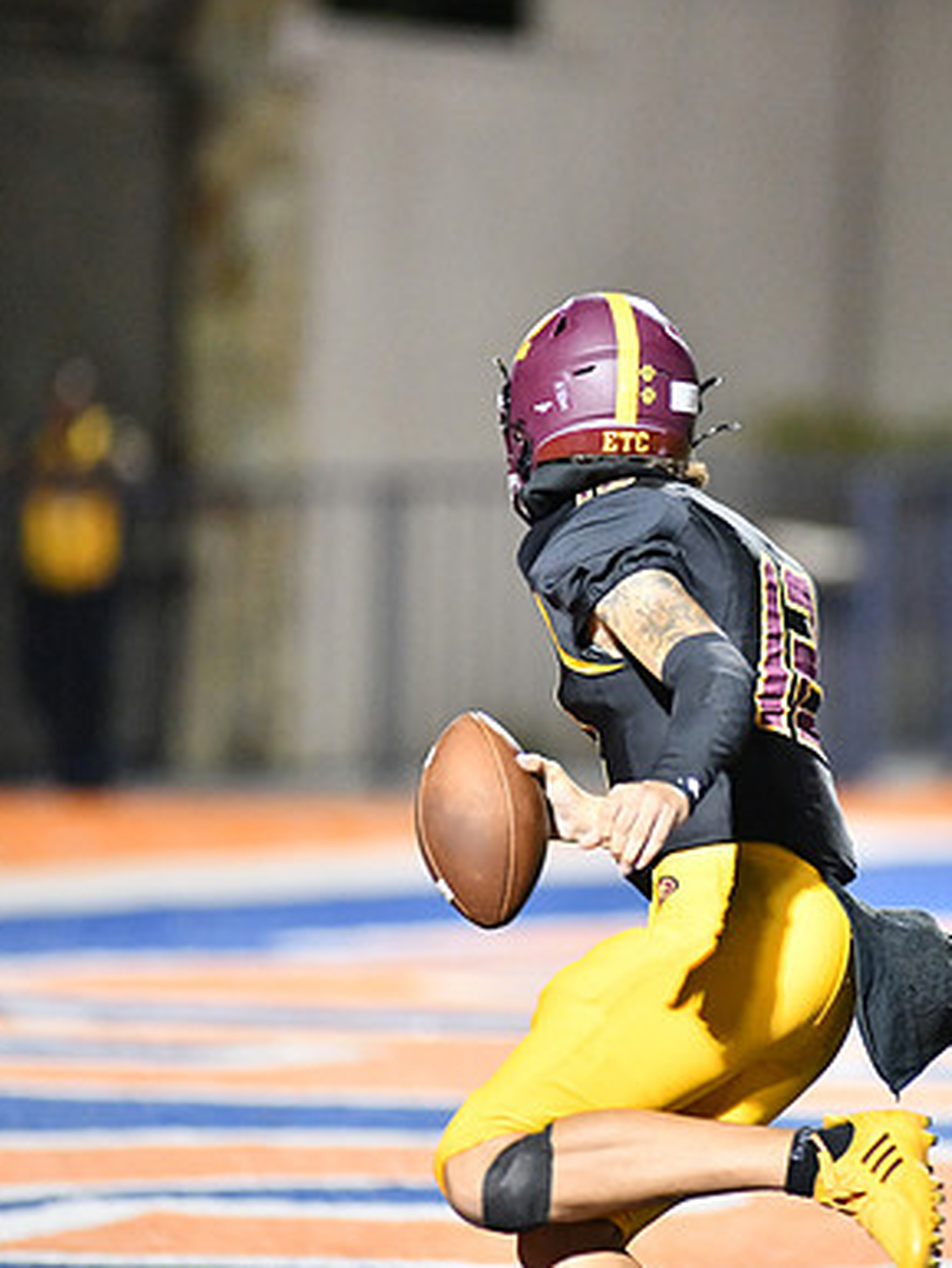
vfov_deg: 4.6
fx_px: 15942
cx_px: 774
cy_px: 634
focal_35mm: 435
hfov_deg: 3.4
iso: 12800
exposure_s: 1/1000
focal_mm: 300
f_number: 2.8
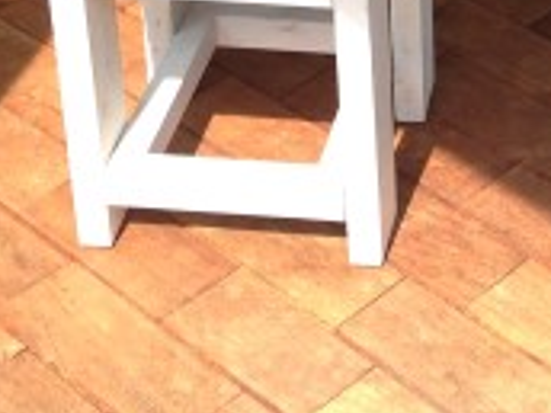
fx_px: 1958
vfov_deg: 11.3
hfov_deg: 15.7
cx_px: 548
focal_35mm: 123
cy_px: -301
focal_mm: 4.13
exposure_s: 1/374
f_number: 2.4
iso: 50
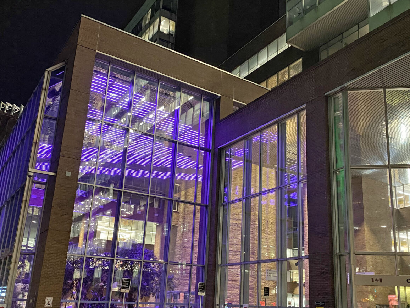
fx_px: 426
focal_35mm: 36
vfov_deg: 39.5
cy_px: 183
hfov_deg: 51.1
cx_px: 238
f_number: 1.8
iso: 640
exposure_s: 1/30
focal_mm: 4.25
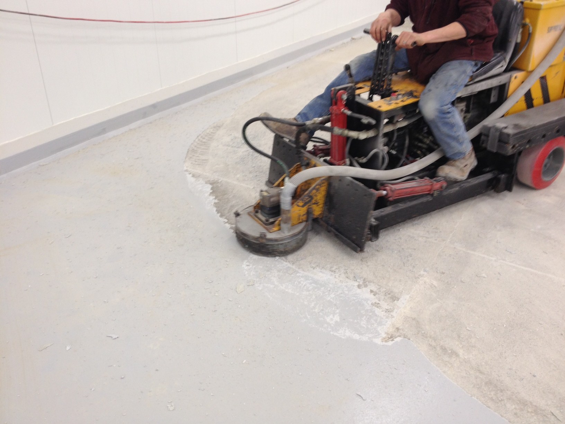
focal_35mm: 35
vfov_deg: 40.7
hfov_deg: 52.6
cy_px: 212
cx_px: 282
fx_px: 571
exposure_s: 1/24
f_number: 2.4
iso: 50
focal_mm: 4.28
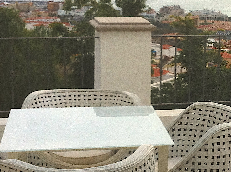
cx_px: 208
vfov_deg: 14.5
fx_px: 680
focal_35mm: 102
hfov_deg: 19.0
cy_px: 78
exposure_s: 1/1312
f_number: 2.8
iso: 80
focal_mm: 3.85
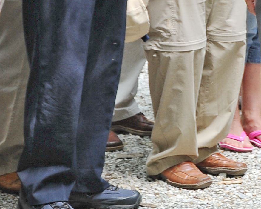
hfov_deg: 8.4
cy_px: -153
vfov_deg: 6.9
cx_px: 500
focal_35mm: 219
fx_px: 1692
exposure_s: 1/125
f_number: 5.6
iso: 400
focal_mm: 48
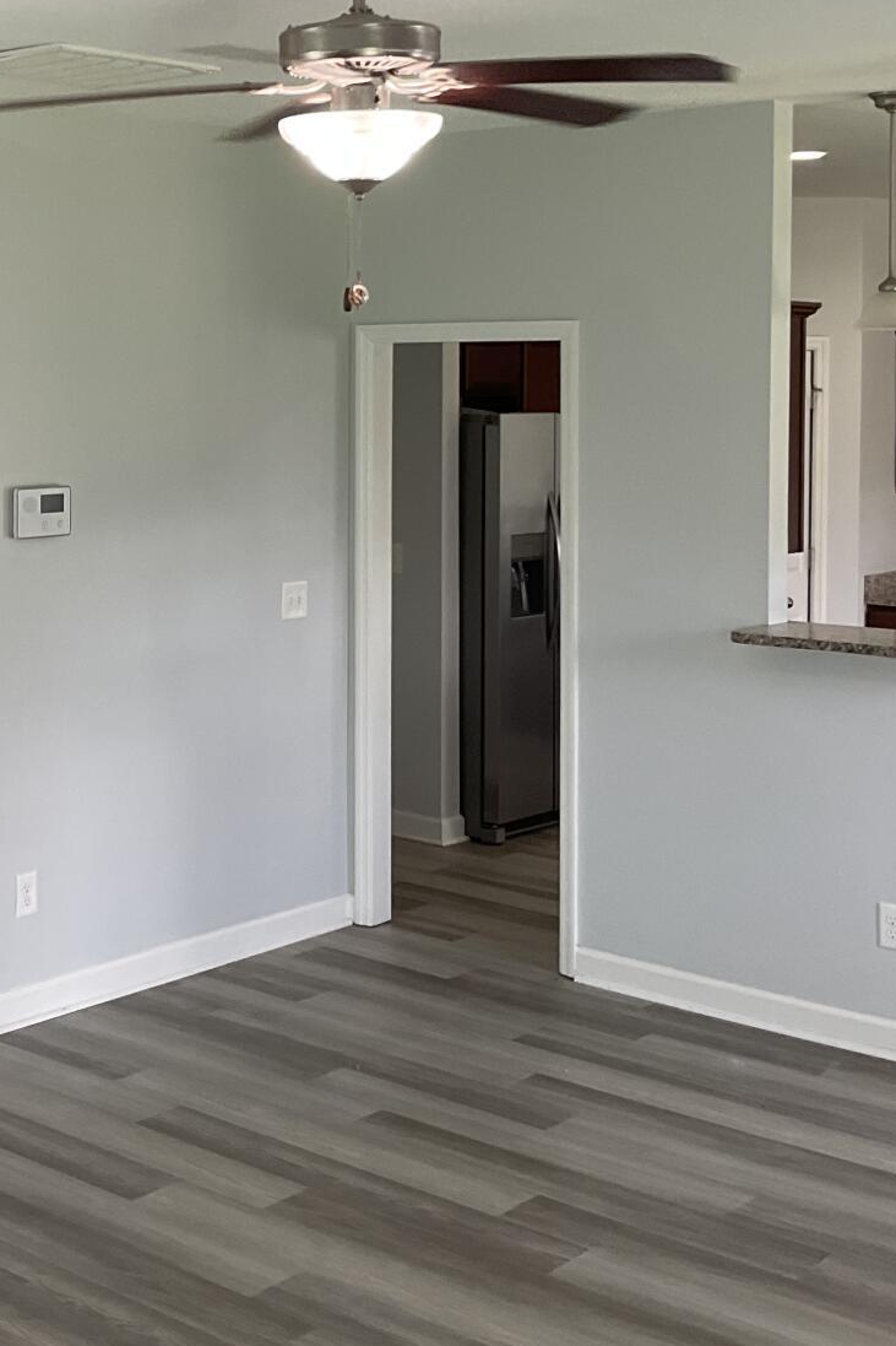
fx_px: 2054
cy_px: 412
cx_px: 145
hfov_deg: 24.1
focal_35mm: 55
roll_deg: -0.3
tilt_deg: +0.5
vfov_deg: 35.8
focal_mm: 3
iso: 40
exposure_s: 1/60
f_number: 1.8
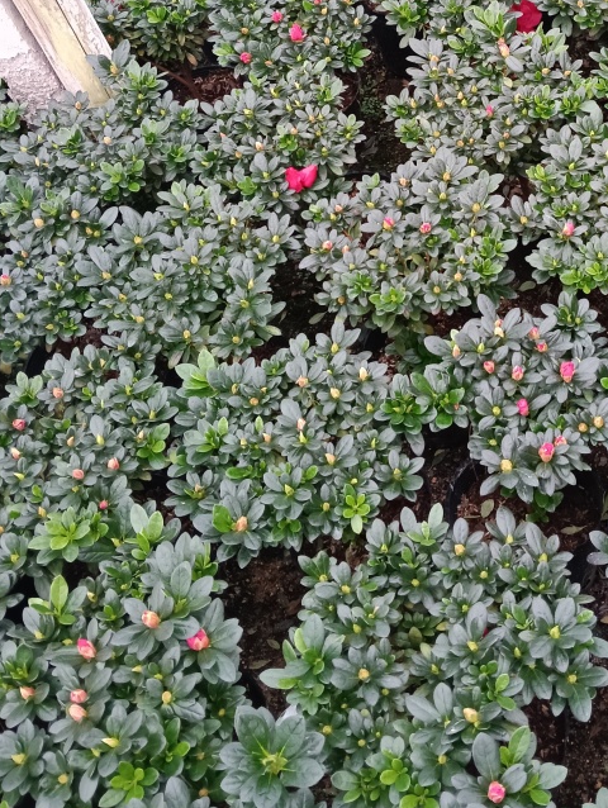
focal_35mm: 45
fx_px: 1052
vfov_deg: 40.2
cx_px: 456
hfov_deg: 31.7
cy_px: 156
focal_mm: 3.98
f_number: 1.8
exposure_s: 1/25
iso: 800
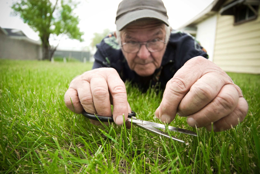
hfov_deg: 77.3
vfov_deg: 56.3
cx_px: 130
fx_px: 163
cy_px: 87
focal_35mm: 22
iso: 100
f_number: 3.5
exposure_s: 1/125
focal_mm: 15
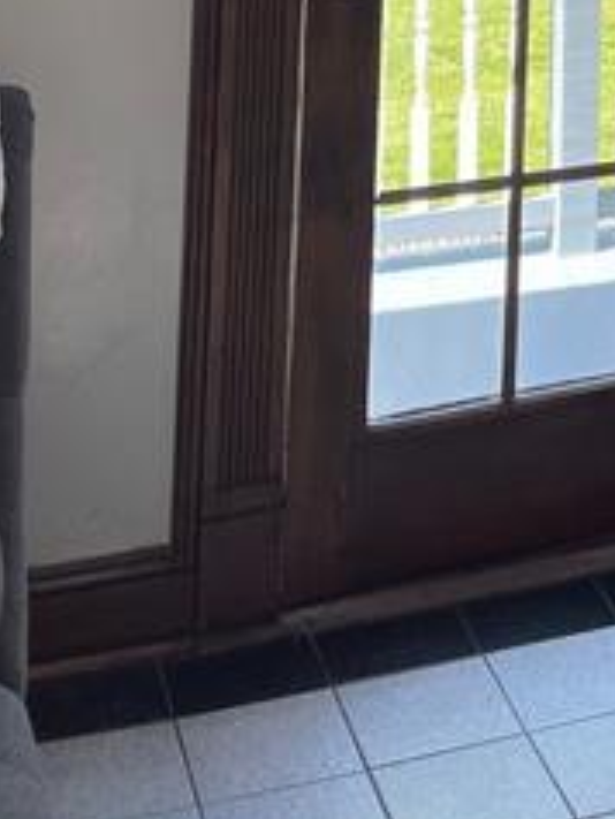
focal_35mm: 81
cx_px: 843
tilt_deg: +1.4
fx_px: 1917
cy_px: -460
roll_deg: -1.8
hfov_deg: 17.0
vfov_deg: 20.2
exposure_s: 1/180
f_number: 1.6
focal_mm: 5.1
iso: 32
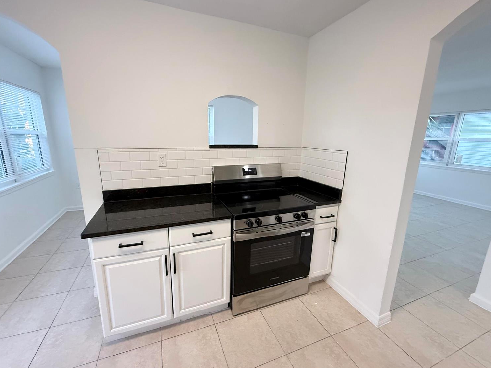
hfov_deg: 98.1
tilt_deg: -11.9
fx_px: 213
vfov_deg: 81.7
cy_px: 180
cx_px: 238
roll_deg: -1.9
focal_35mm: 15
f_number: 2.2
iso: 320
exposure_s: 1/120
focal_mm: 2.22
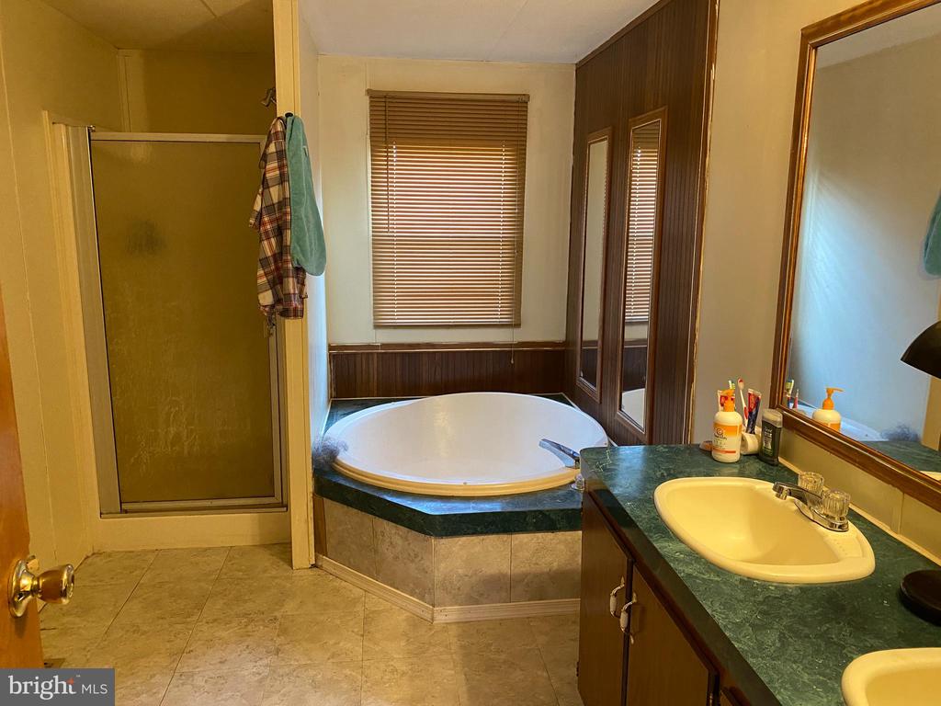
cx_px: 470
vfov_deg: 53.1
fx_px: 707
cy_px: 353
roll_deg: -2.3
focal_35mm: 26
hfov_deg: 67.3
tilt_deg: -10.4
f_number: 1.8
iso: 320
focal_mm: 4.25
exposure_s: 1/60
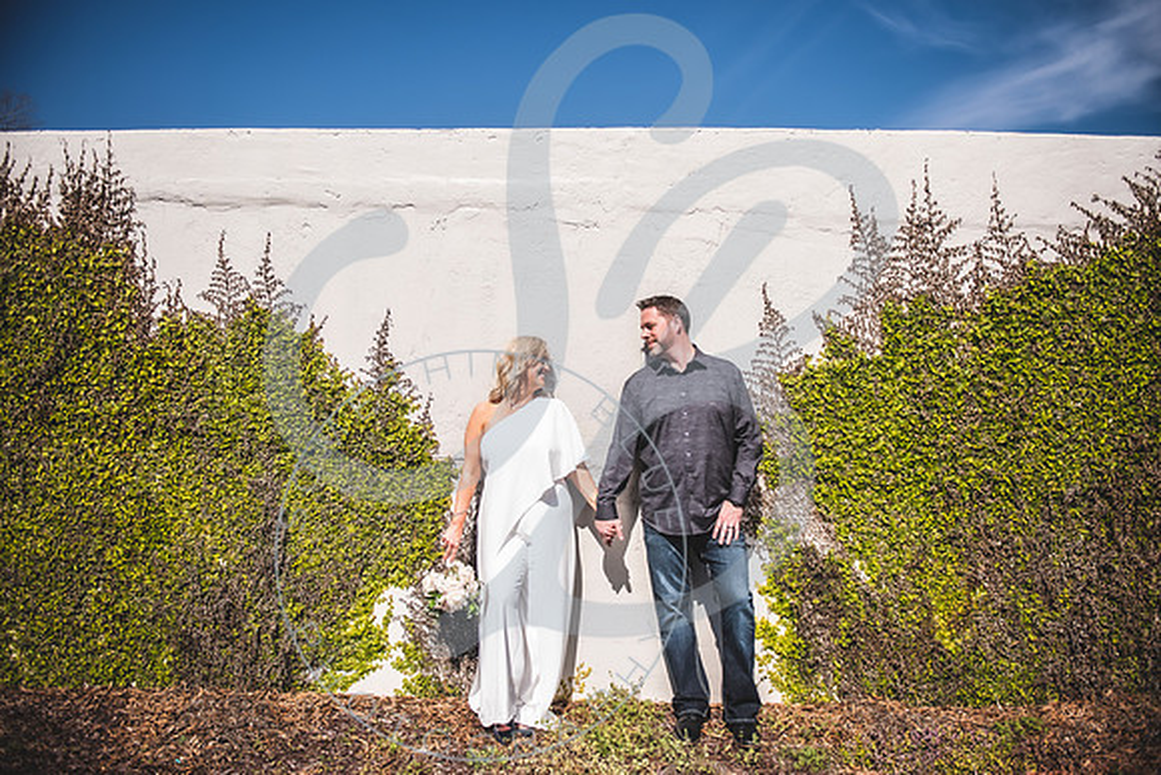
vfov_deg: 53.0
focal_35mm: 24
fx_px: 777
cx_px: 579
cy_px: 387
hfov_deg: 73.5
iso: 100
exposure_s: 1/2500
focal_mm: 24
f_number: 2.8
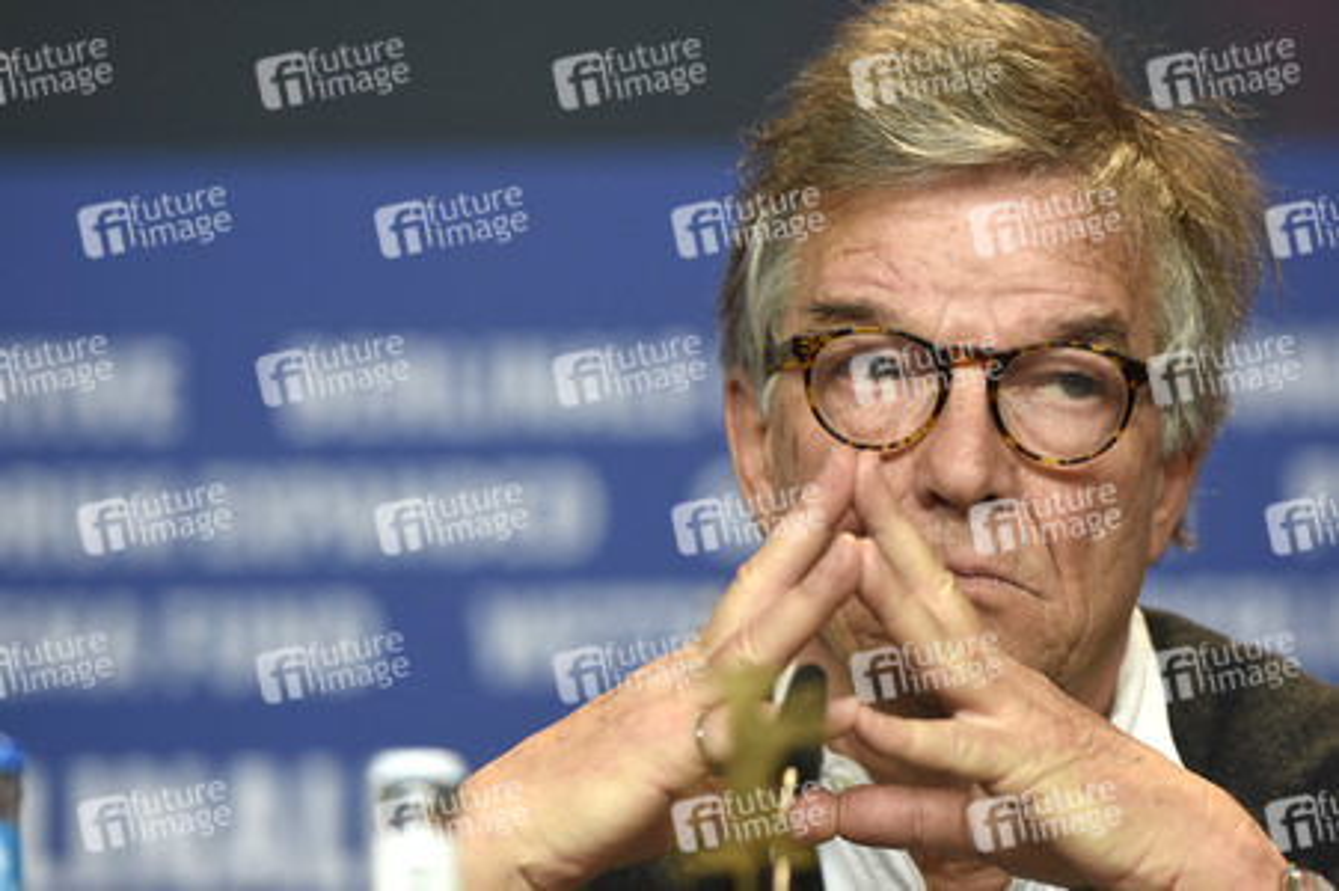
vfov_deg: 4.9
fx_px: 10314
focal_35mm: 278
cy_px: 446
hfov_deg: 7.4
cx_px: 670
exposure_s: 1/400
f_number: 3.2
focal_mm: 185
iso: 640
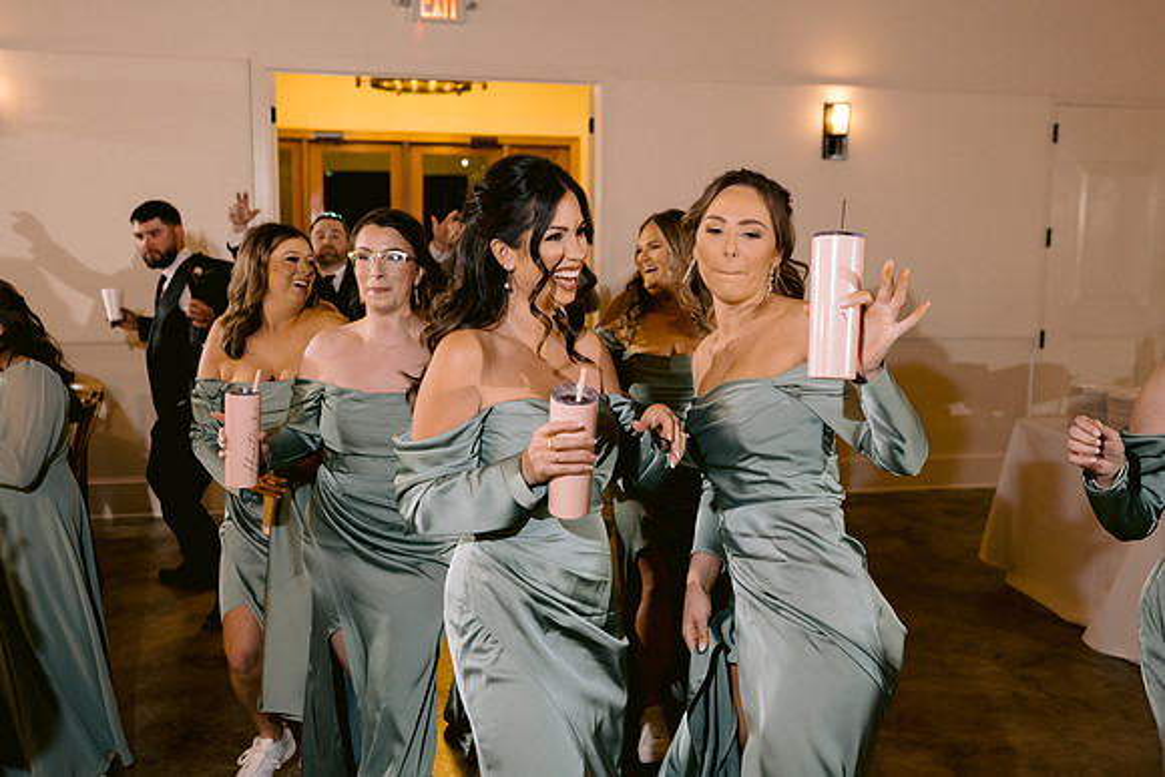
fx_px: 1133
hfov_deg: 54.4
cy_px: 388
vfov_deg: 37.9
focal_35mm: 35
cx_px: 582
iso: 1600
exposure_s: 1/125
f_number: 3.2
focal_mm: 35
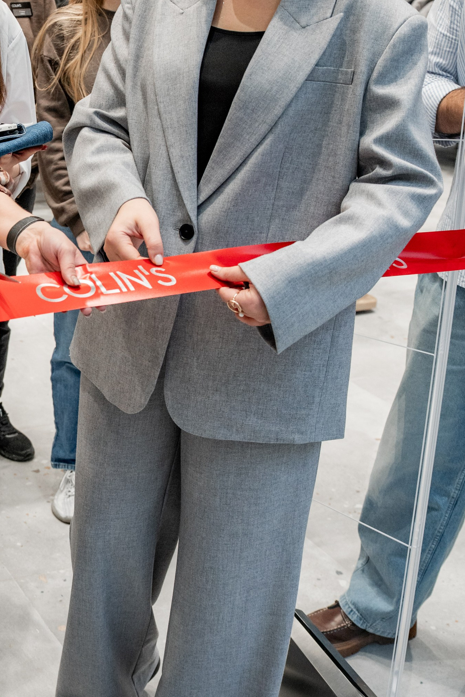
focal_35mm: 57
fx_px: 1104
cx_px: 22
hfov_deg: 23.0
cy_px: 213
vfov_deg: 34.6
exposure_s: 1/400
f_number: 4
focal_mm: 28
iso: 800
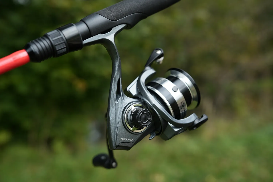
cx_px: 136
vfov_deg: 35.1
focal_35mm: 38
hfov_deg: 50.7
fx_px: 288
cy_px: 91
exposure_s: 1/250
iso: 400
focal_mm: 38
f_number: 4
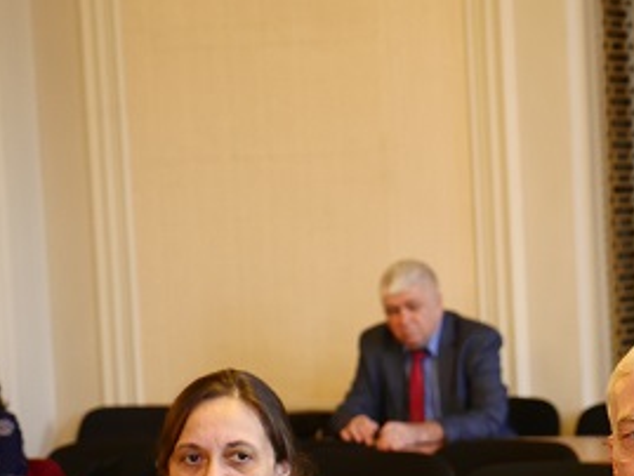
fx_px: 2858
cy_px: 436
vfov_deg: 9.5
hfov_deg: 12.5
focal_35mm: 156
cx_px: 585
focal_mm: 35
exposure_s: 1/125
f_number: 2.8
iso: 800
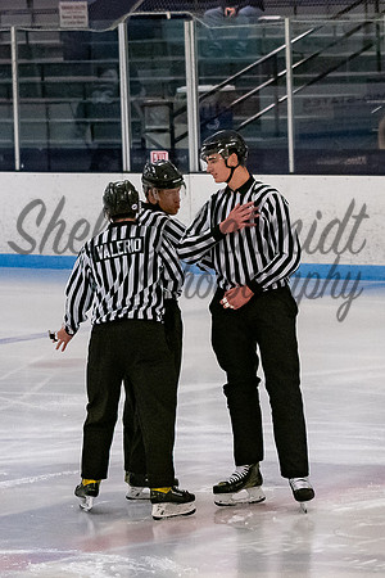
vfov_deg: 9.9
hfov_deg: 6.6
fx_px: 3328
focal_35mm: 207
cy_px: 242
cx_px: 160
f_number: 3.5
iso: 2500
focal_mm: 70
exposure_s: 1/800
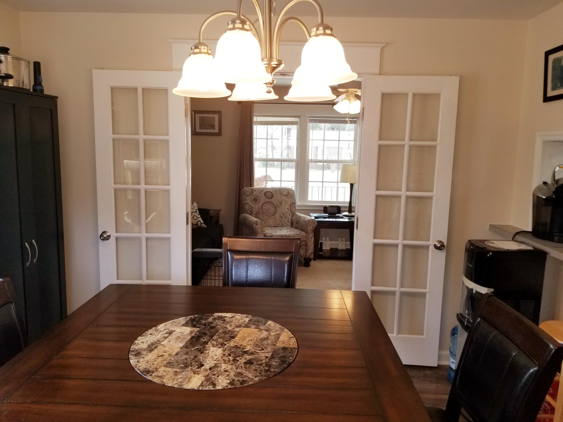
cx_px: 282
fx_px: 423
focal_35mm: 26
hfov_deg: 67.3
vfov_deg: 53.1
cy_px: 211
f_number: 1.7
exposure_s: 1/60
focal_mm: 4.25
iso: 64
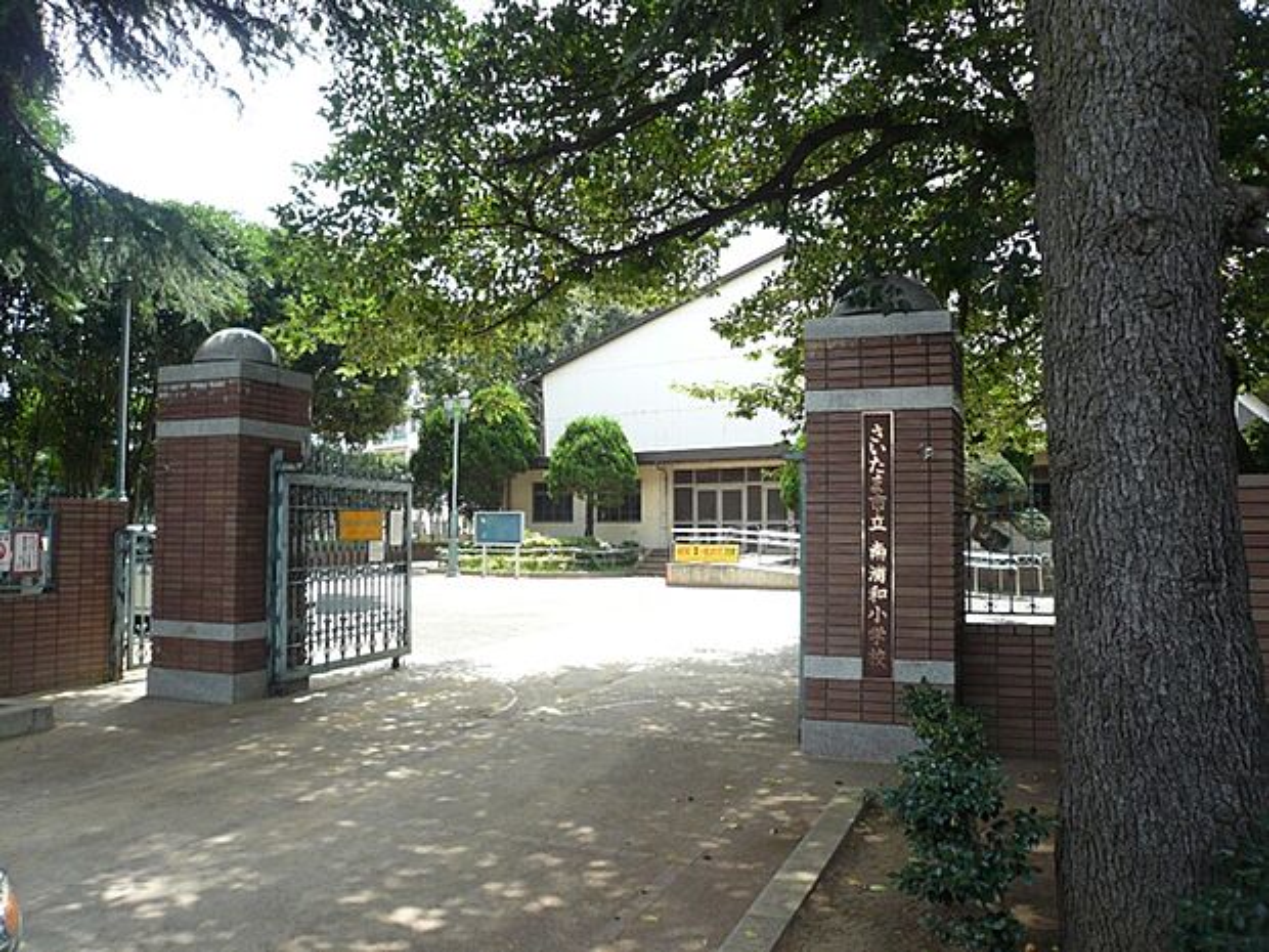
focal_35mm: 28
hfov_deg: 63.4
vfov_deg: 49.7
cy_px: 476
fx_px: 1026
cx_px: 634
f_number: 2.8
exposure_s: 1/400
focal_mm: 4.6
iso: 100
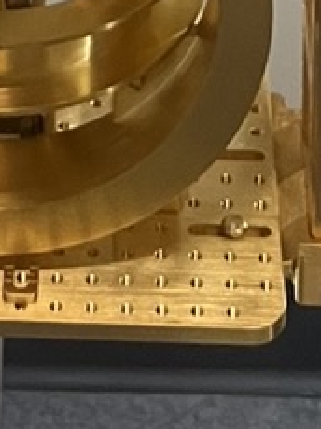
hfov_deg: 8.2
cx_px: 35
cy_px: -1061
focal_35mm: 181
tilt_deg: -11.9
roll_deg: -0.1
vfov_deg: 8.3
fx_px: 2242
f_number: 1.5
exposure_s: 1/60
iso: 125
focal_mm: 5.7
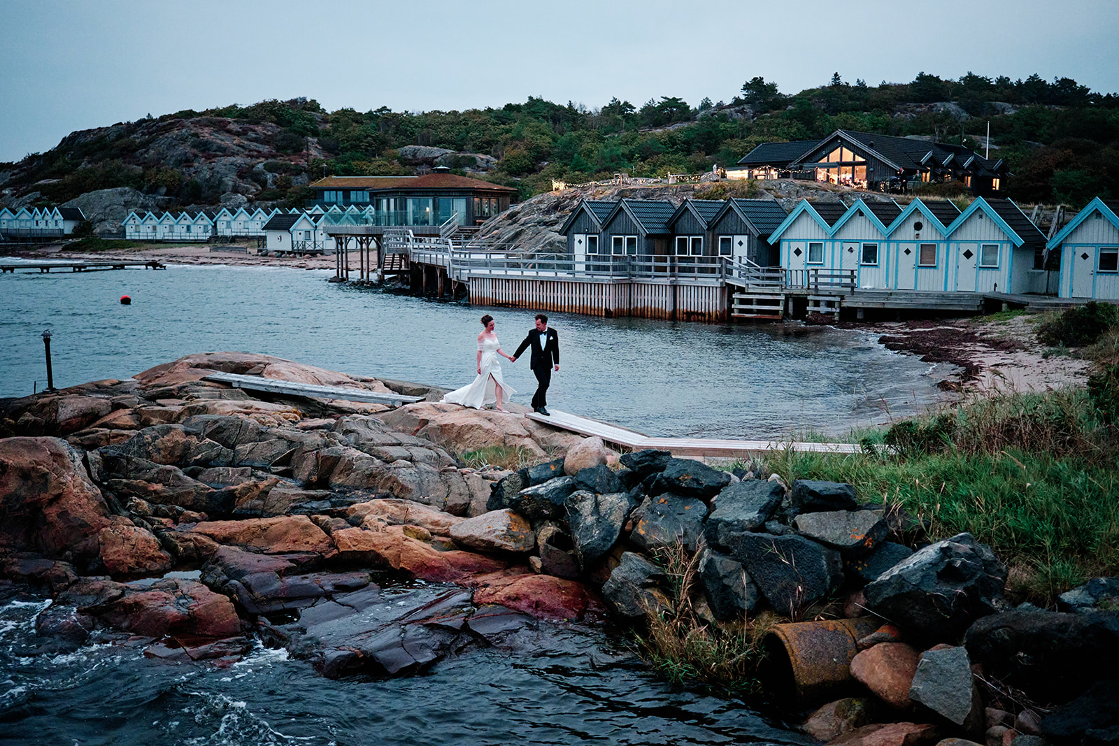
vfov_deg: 37.9
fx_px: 1088
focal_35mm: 35
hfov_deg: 54.4
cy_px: 373
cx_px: 560
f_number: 1.4
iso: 1600
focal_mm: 23
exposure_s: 1/100
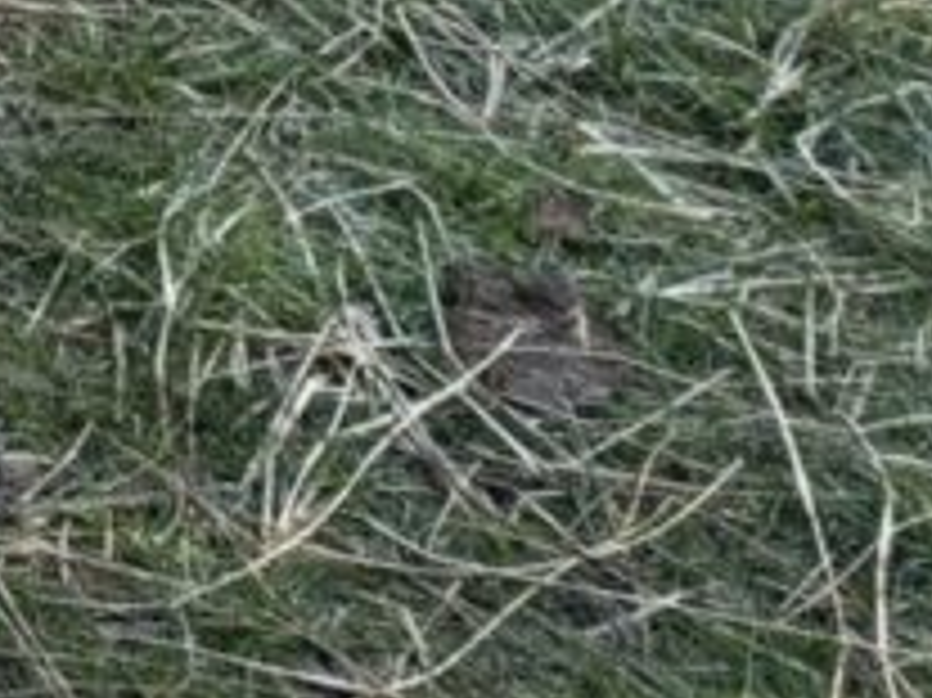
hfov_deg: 8.3
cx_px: -2296
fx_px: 4870
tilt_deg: -6.9
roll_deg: -0.4
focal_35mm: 181
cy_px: -1689
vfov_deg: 7.0
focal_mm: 5.96
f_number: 1.6
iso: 40
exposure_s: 1/167
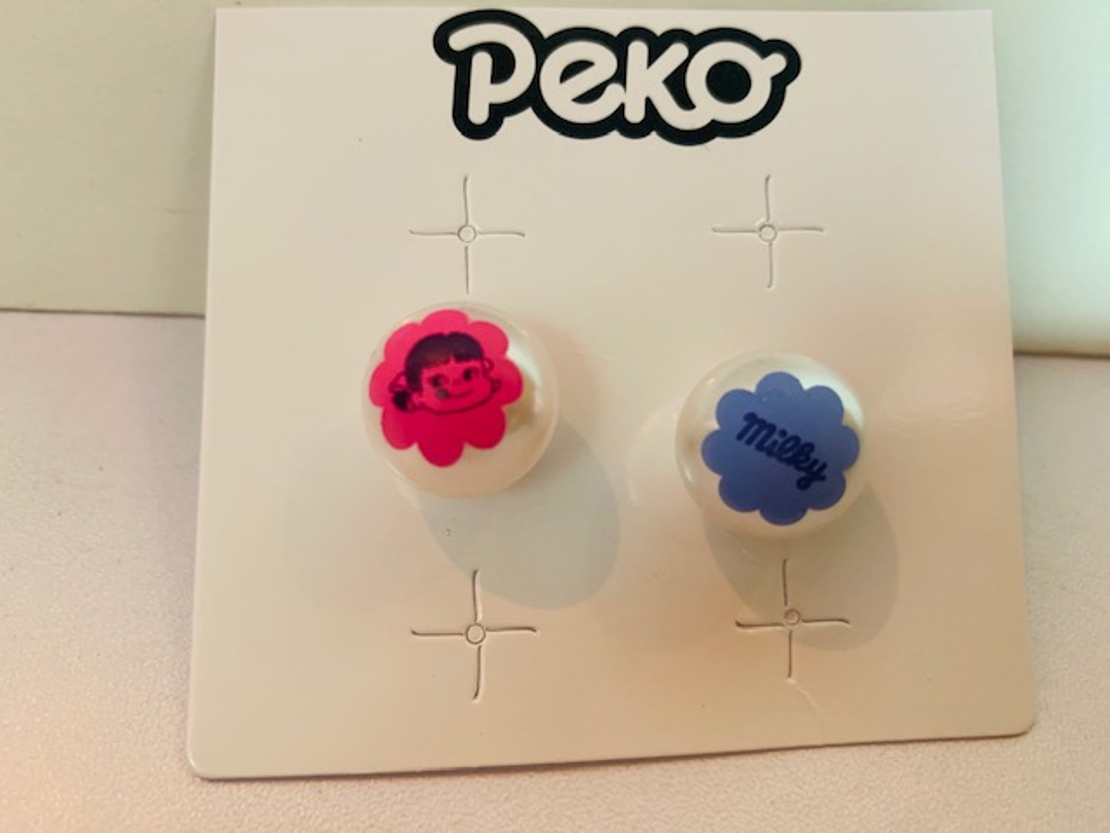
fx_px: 834
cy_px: 416
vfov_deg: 53.1
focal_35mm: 26
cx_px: 555
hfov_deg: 67.3
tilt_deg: -51.8
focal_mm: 4.25
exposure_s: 1/50
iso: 250
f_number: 1.8
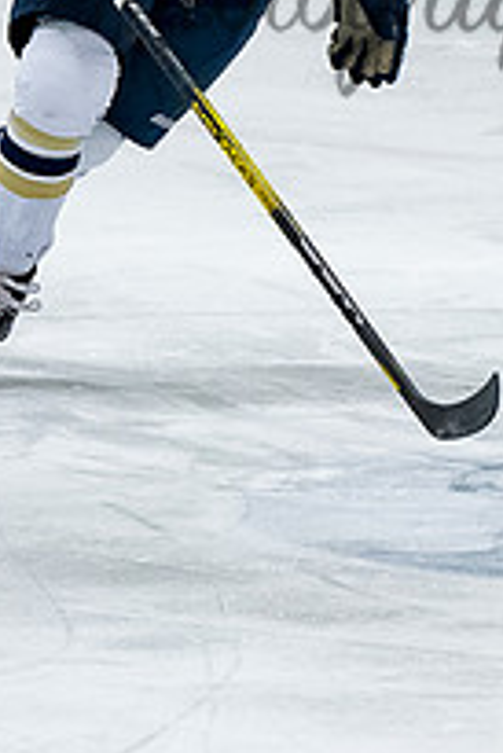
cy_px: -47
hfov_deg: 1.8
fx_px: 15921
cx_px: 334
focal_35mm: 761
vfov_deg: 2.7
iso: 2500
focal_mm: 120
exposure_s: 1/800
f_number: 3.5
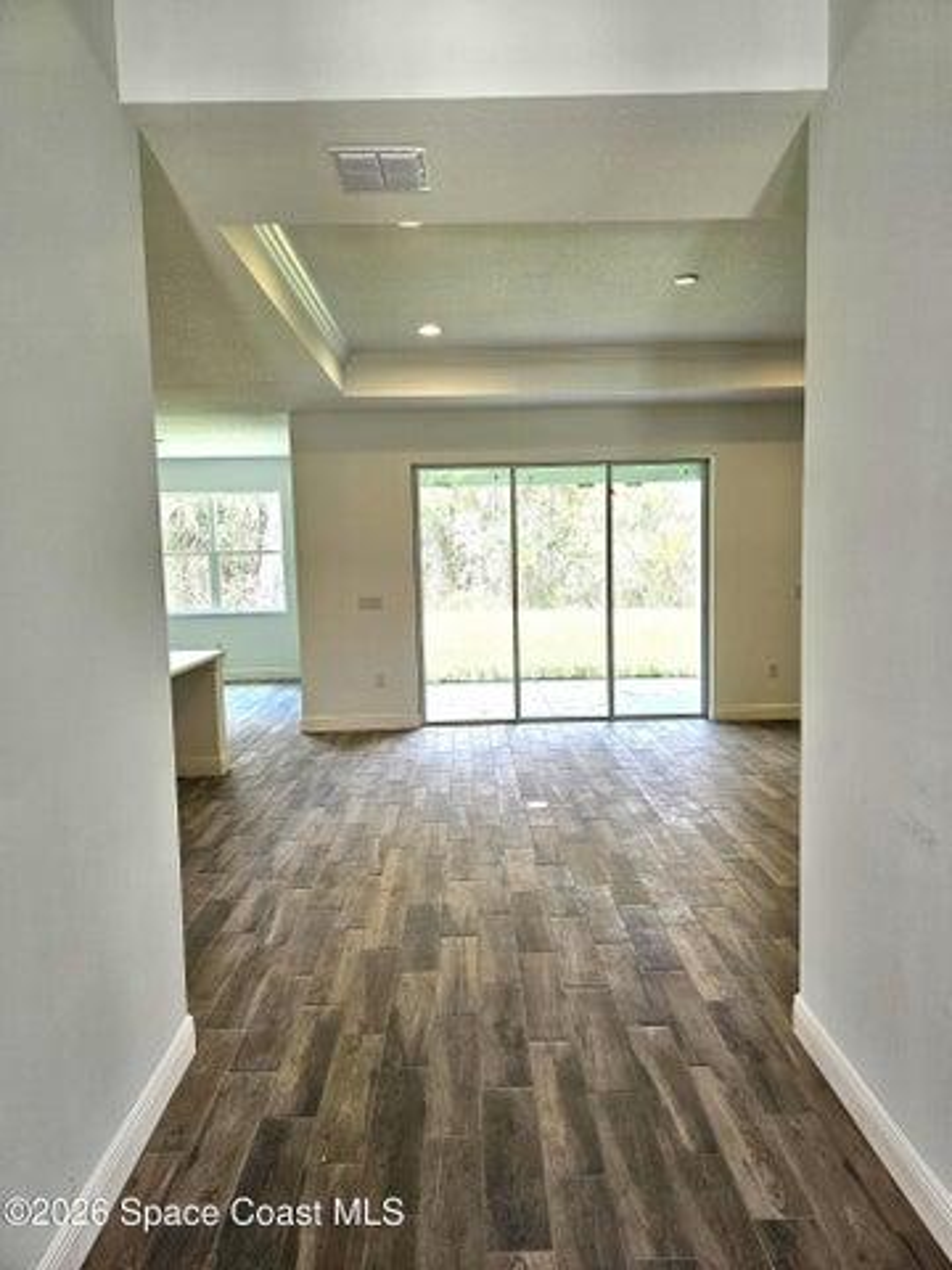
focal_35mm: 23
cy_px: 635
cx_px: 476
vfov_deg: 73.9
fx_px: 843
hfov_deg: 58.9
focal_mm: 6.3
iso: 50
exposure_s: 1/120
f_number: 1.7
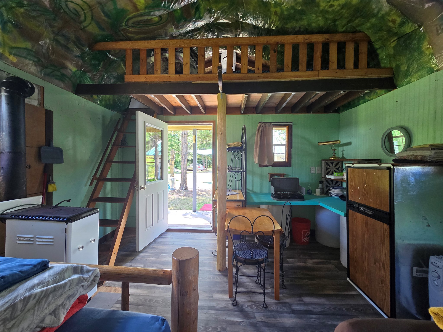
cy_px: 166
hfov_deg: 106.2
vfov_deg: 89.9
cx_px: 222
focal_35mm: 13
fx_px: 166
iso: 200
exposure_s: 1/60
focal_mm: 2.2
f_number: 2.2
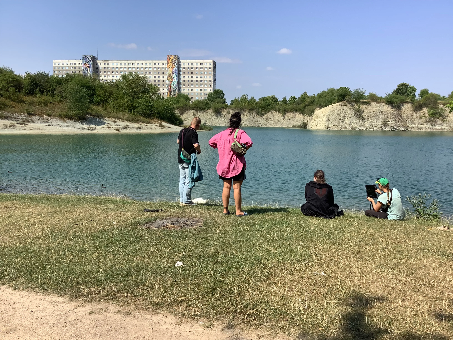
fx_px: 406
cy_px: 170
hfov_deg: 58.4
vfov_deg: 45.4
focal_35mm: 31
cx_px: 226
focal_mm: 3.3
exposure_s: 1/1335
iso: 25
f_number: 2.4
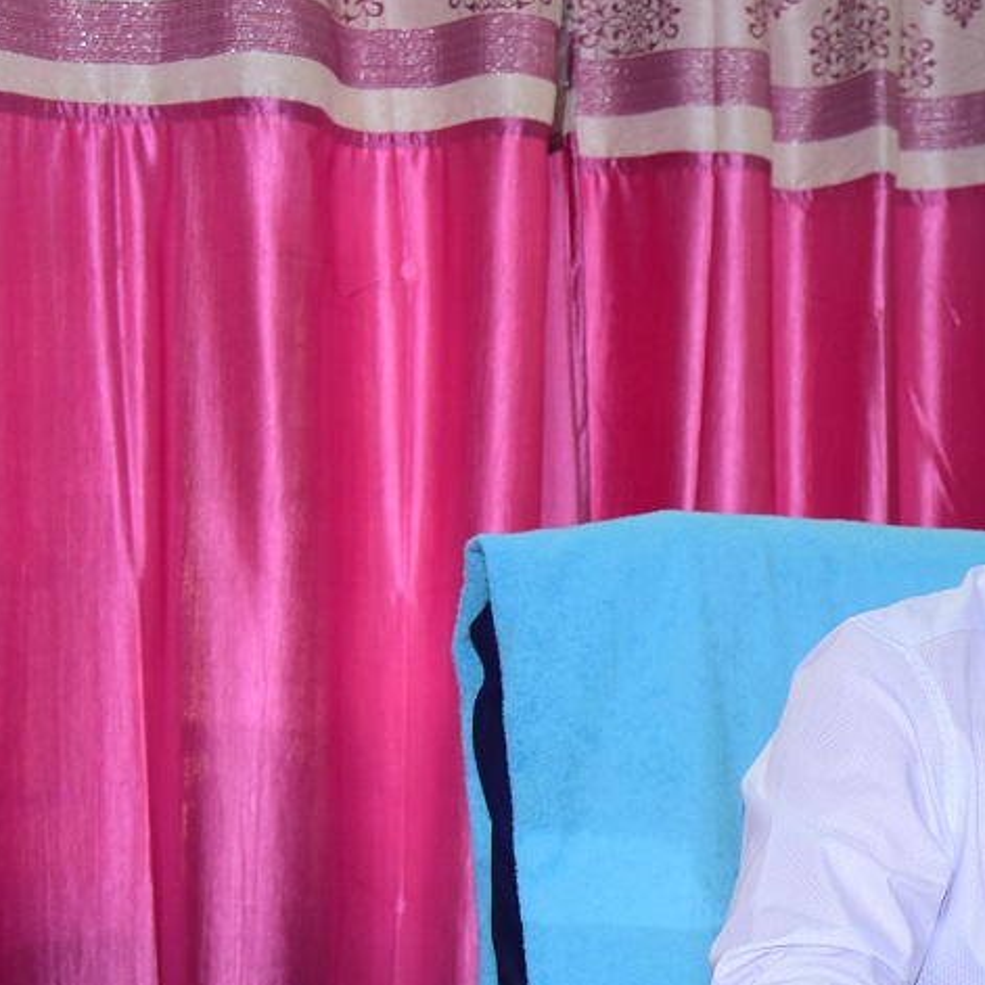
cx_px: 1251
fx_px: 2962
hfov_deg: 17.8
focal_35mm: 92
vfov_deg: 18.8
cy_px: 741
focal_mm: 34
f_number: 5
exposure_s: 1/60
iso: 800
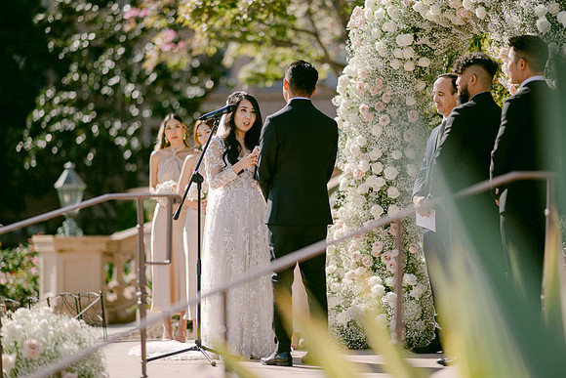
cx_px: 283
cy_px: 189
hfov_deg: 18.8
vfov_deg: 12.6
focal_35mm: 109
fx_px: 1707
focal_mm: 105
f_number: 1.4
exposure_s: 1/10000
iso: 200
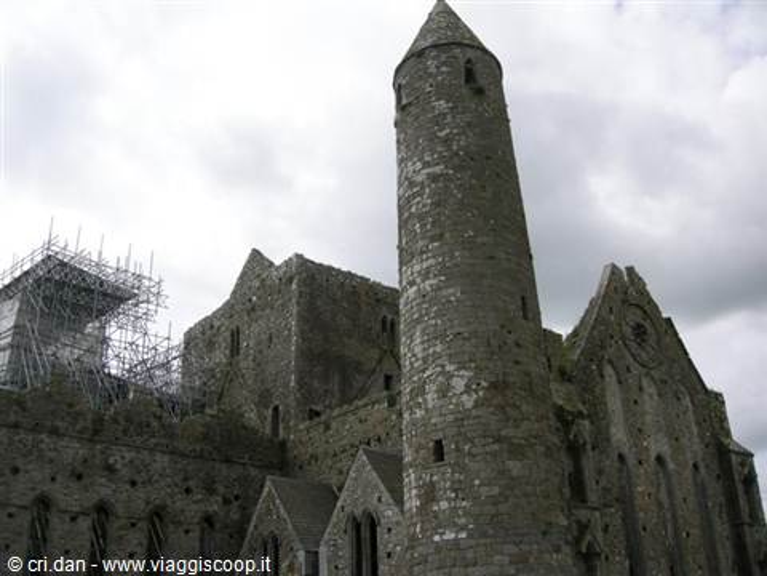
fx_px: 798
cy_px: 288
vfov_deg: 39.7
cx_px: 384
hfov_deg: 51.4
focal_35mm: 36
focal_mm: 7.5
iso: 64
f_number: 3.4
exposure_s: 1/992
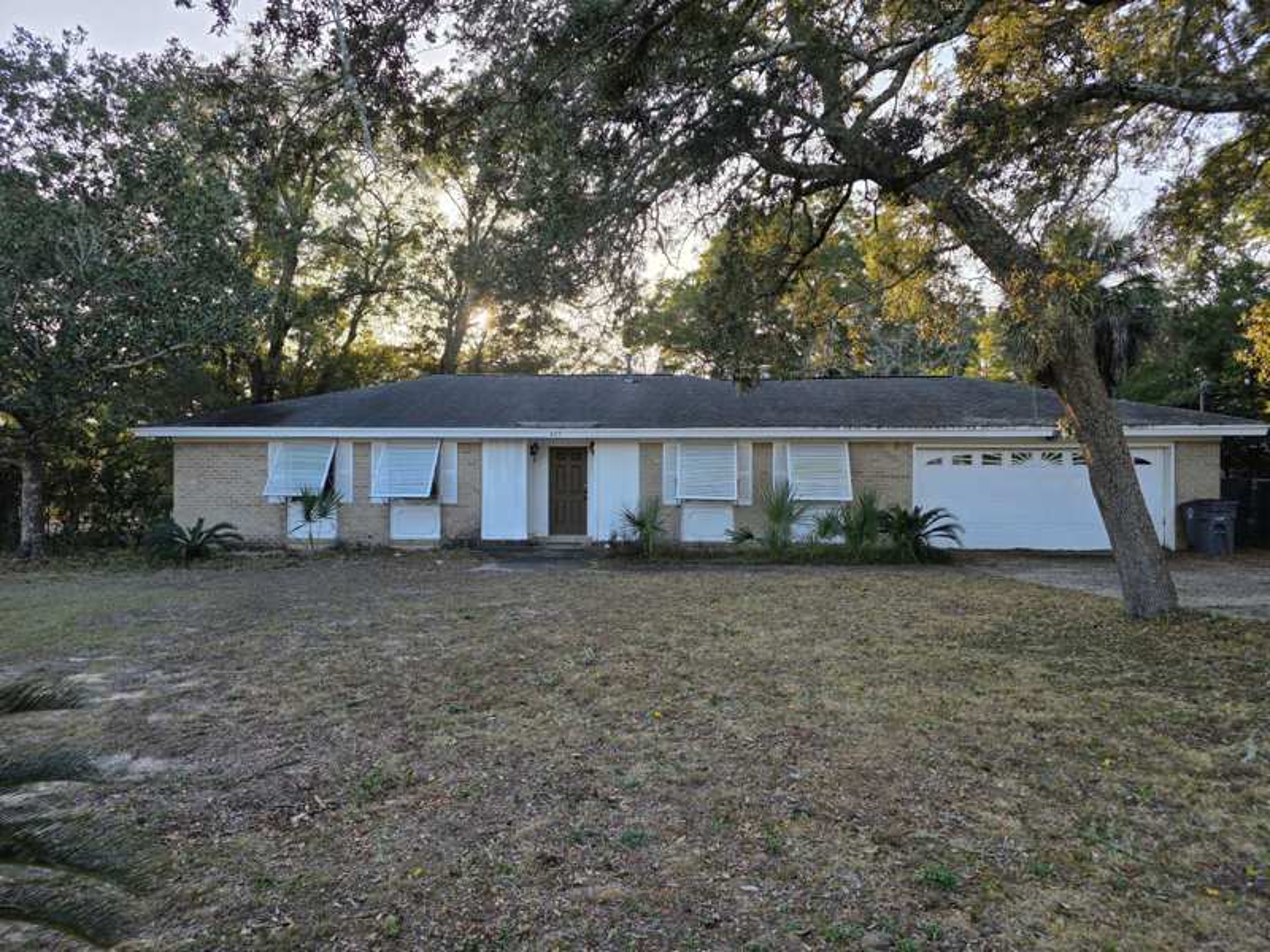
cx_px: 635
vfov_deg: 58.9
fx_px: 844
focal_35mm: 23
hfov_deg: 73.9
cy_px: 476
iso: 25
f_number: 1.7
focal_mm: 6.3
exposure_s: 1/359
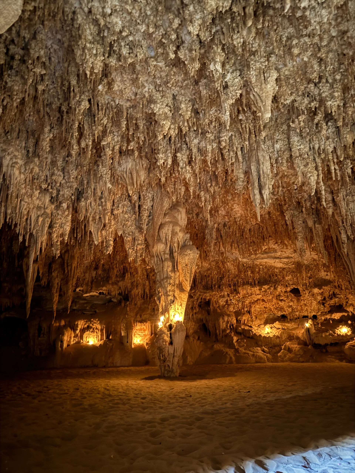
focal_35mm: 24
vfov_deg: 71.6
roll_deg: +2.2
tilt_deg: +15.4
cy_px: 236
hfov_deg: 56.8
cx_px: 178
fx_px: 328
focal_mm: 6.76
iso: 2500
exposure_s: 1/2
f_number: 1.78
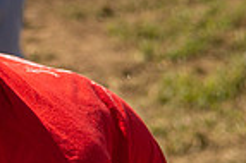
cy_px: 176
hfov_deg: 6.0
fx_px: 2287
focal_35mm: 335
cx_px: -248
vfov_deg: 4.1
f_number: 4
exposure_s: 1/5000
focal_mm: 55
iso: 100
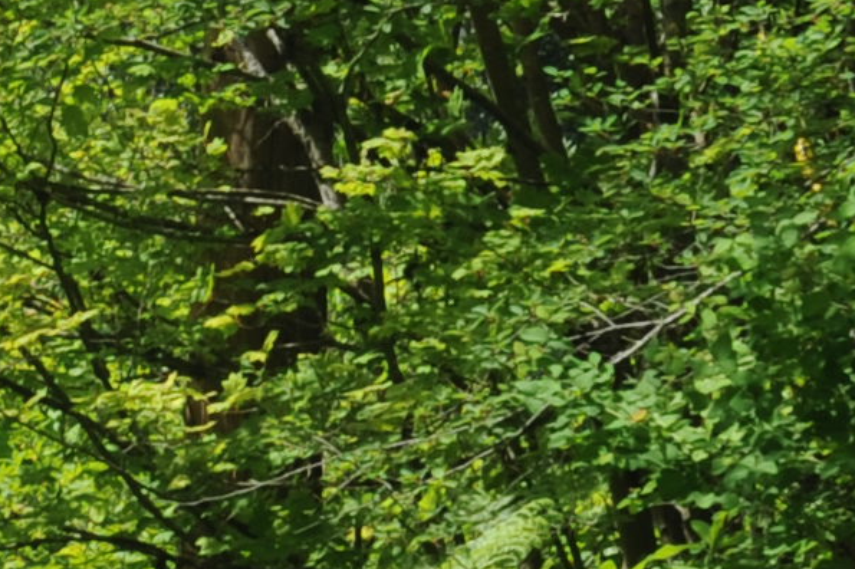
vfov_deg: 4.1
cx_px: -1476
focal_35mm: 329
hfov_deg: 5.9
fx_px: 7809
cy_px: -348
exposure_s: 1/160
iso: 200
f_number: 11
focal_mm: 46
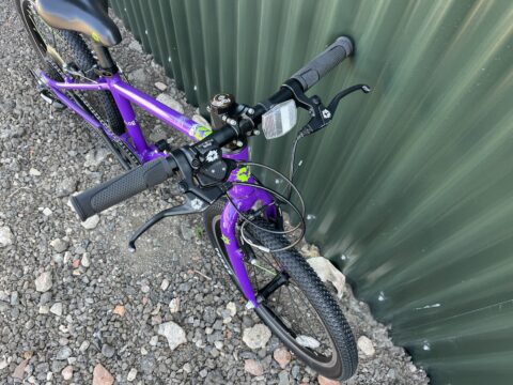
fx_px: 385
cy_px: 192
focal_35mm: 26
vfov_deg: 53.1
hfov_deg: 67.3
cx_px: 256
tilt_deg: -63.2
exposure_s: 1/122
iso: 40
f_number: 1.6
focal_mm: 5.1
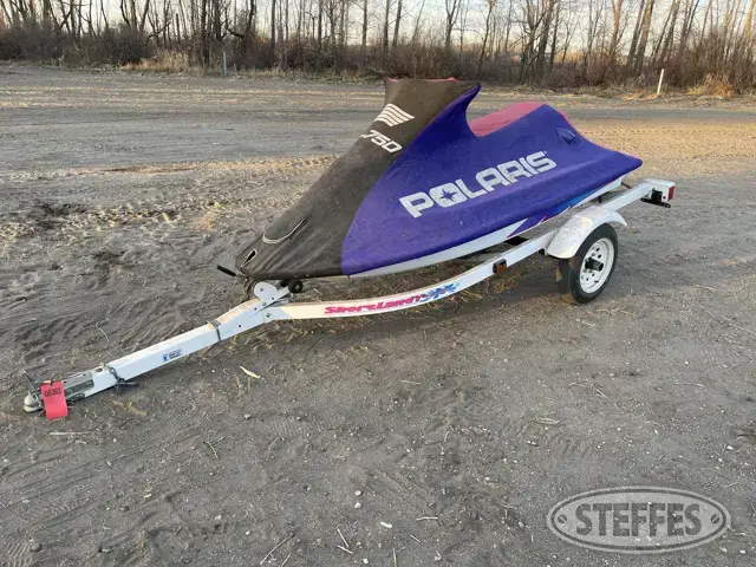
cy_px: 284
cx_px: 378
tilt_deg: -19.6
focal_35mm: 25
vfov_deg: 54.9
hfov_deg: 69.4
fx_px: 546
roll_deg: -2.0
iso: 32
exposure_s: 1/136
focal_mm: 5.1
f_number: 1.6
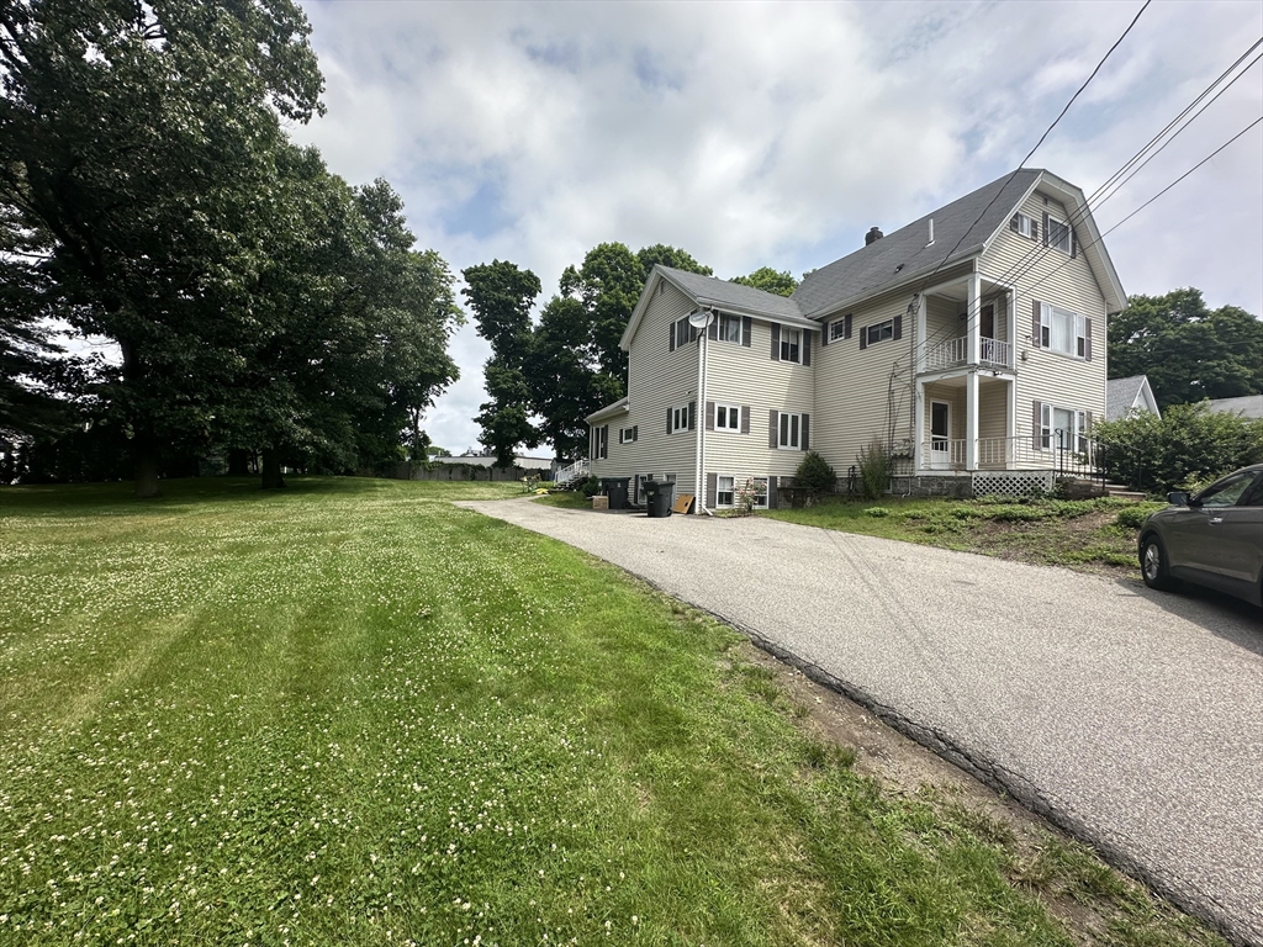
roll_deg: -1.5
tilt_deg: +2.3
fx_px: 511
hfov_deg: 102.1
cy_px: 474
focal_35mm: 14
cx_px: 632
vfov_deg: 85.7
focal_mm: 2.22
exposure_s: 1/1689
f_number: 2.2
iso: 50
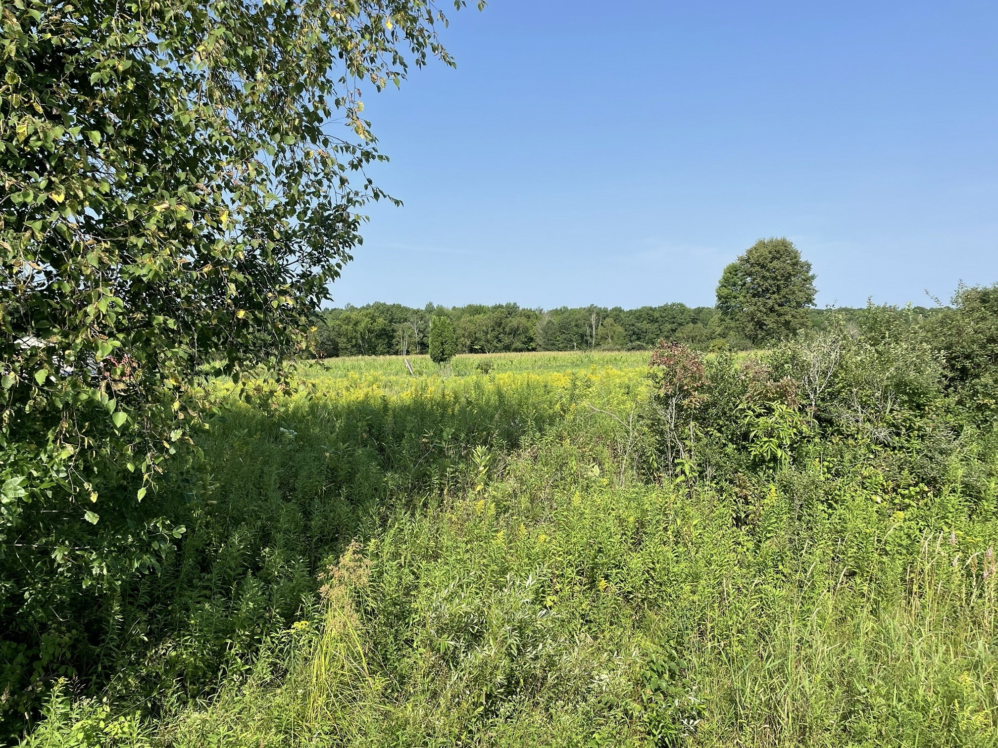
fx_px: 750
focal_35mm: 26
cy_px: 374
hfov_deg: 67.3
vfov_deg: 53.1
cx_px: 499
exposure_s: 1/2681
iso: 32
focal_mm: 4.2
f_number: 1.6
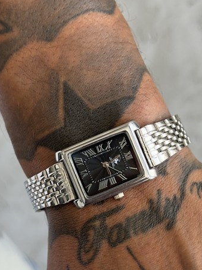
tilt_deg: -58.8
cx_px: 107
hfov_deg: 17.4
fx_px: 661
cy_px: 155
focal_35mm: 85
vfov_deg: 23.0
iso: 125
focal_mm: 6.76
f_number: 1.78
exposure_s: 1/239
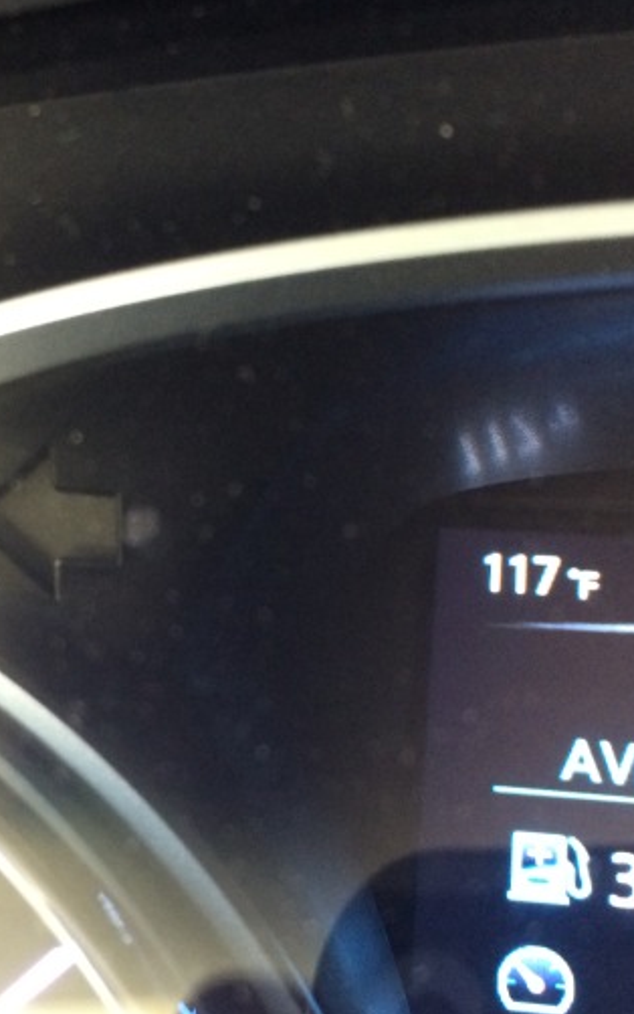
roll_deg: +0.5
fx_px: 1354
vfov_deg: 41.0
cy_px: 566
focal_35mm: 49
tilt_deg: -18.0
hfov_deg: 26.3
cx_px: 232
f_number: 2.2
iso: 320
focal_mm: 4.15
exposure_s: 1/17
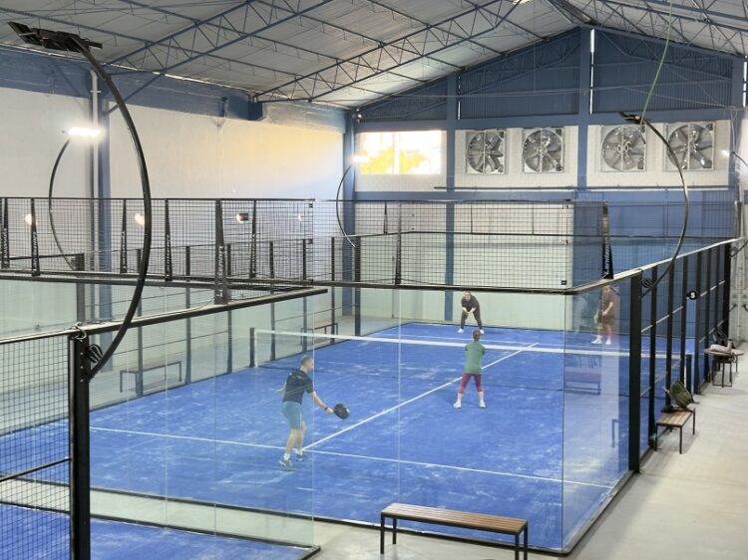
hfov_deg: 39.7
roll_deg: -0.3
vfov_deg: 30.2
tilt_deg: -2.9
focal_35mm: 48
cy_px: 280
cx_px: 374
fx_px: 1037
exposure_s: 1/60
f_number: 1.78
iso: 125
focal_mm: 6.76
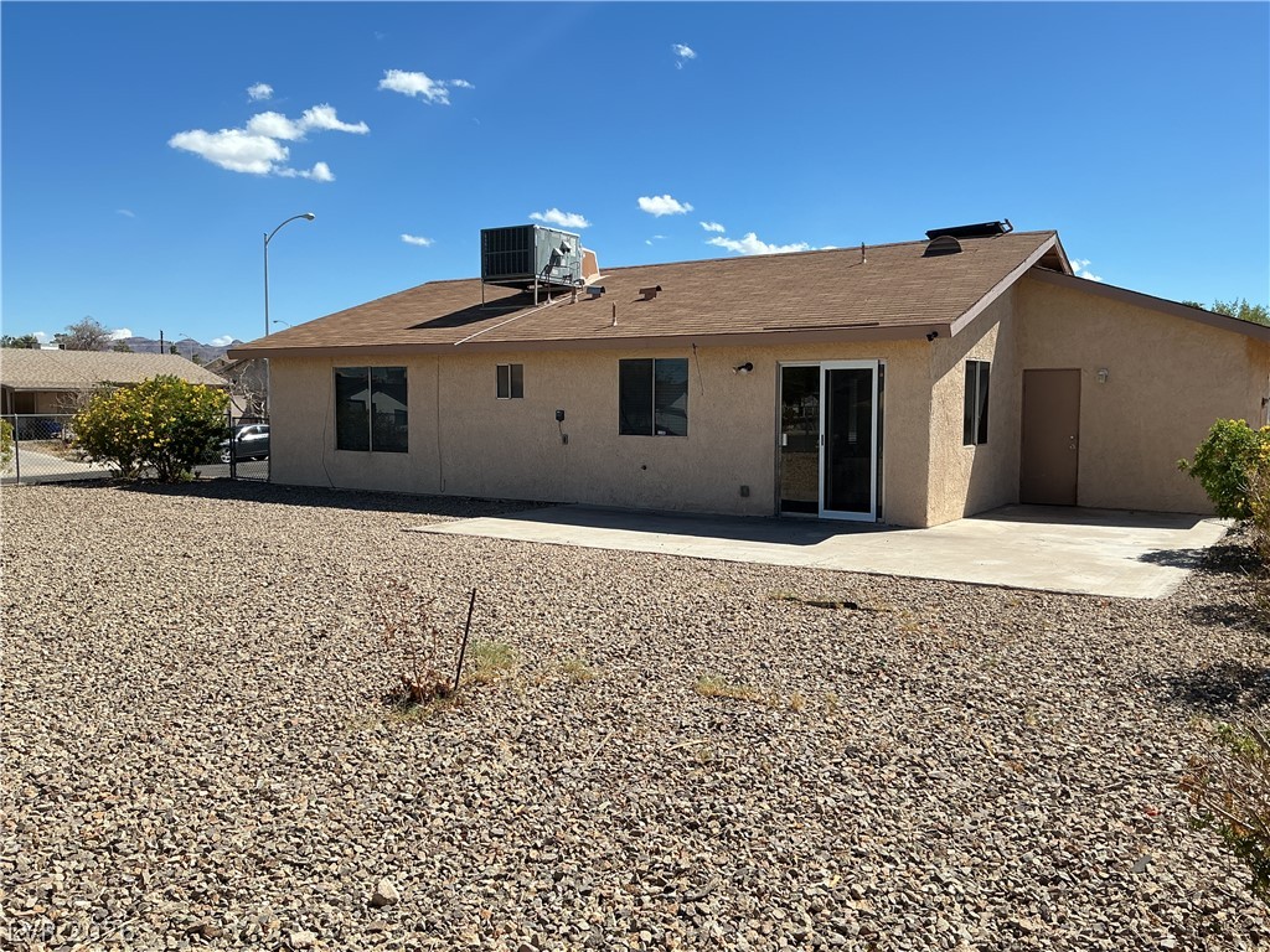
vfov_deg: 48.2
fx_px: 1064
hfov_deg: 61.7
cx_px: 635
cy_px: 476
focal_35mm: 29
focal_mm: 3
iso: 25
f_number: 1.8
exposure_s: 1/1786
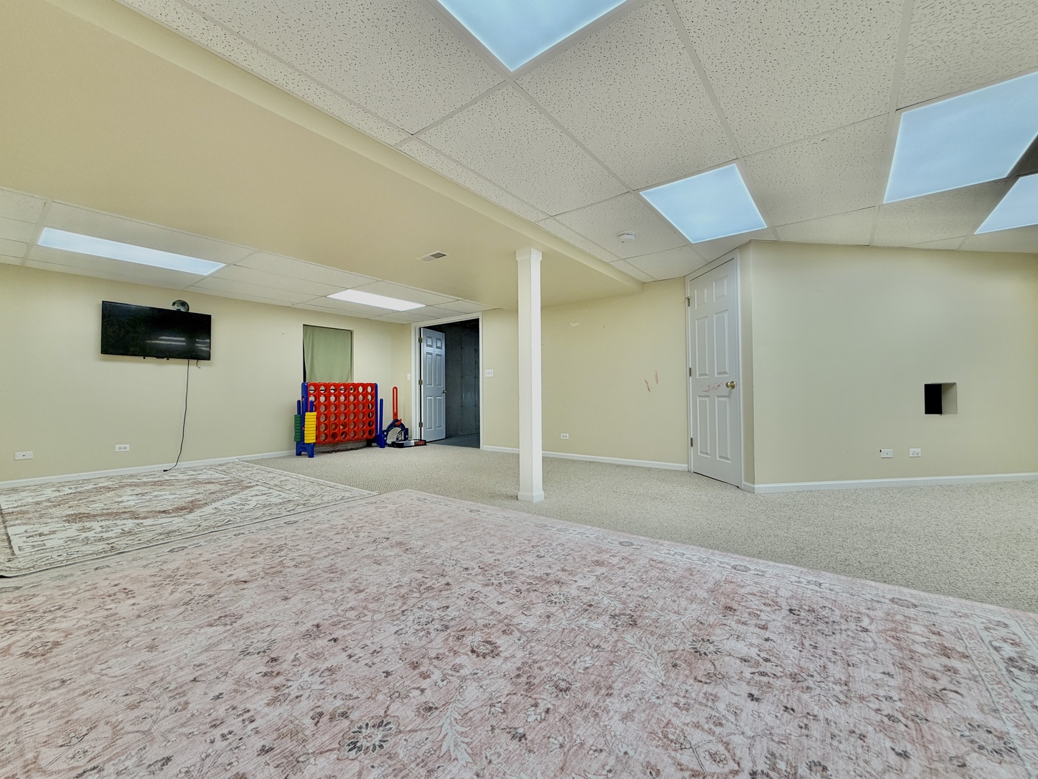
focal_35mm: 14
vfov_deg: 85.7
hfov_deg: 102.1
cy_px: 390
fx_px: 420
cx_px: 519
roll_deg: -0.1
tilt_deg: -0.1
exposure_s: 1/120
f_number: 2.2
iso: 80
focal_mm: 2.22
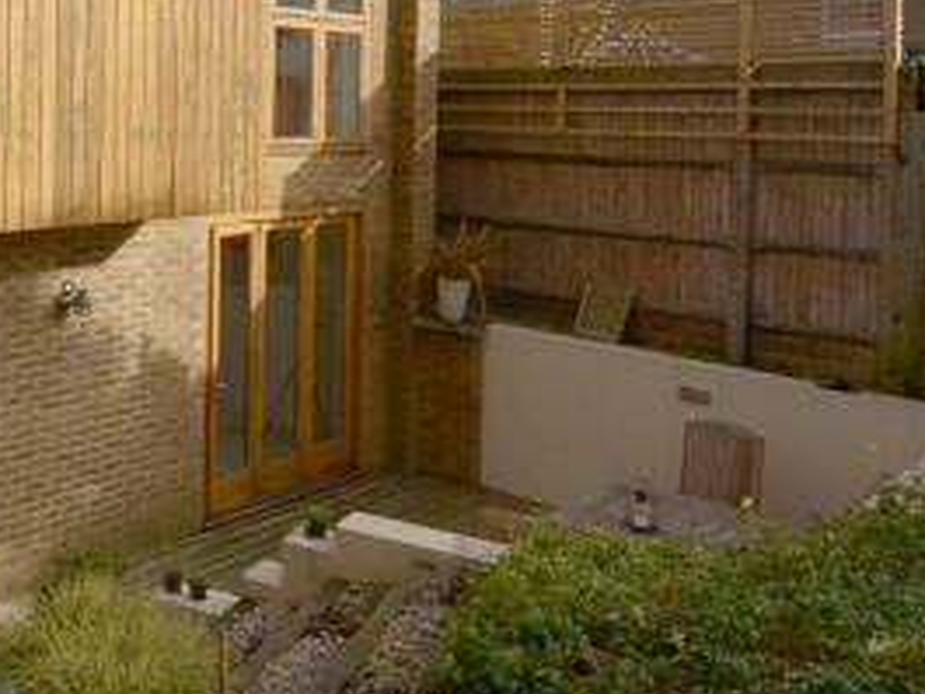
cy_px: 192
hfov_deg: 44.6
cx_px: 150
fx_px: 1048
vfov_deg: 36.0
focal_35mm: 39
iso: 250
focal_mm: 11
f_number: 11
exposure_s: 1/200
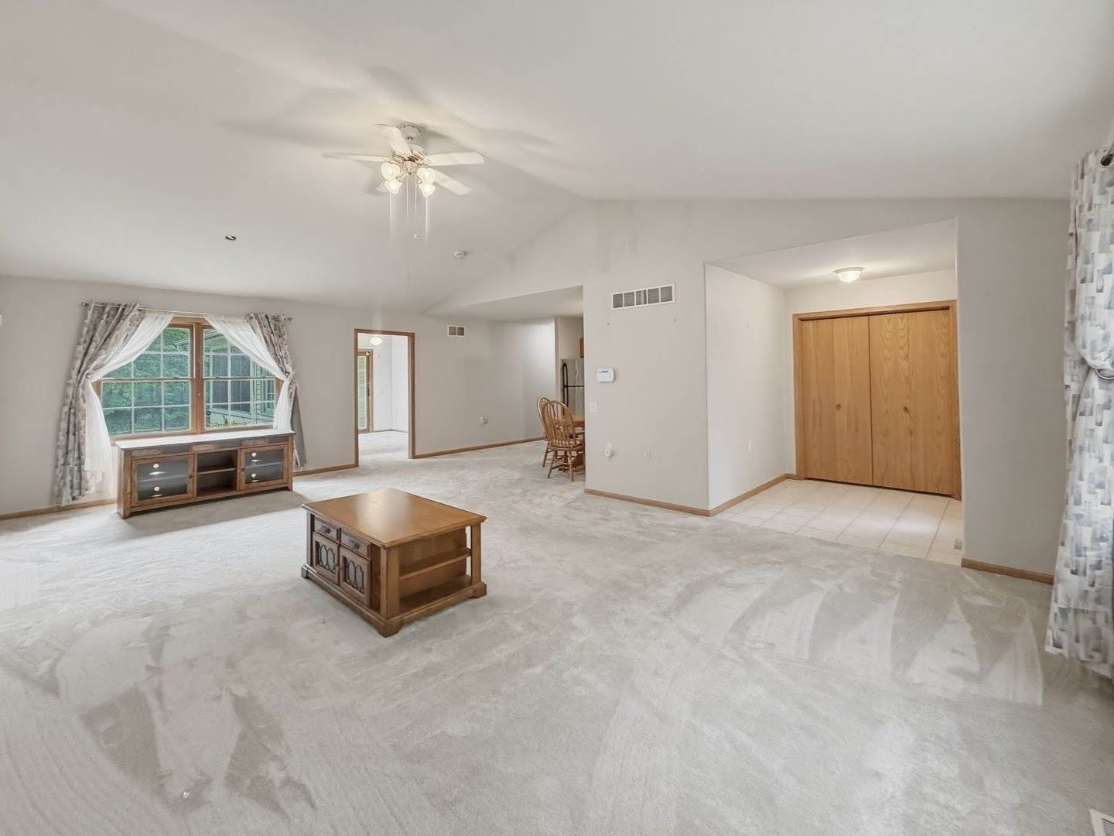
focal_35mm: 14
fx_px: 451
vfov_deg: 85.7
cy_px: 418
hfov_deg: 102.1
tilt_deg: -3.8
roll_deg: +0.7
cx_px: 557
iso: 320
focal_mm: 2.2
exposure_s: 1/60
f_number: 2.2
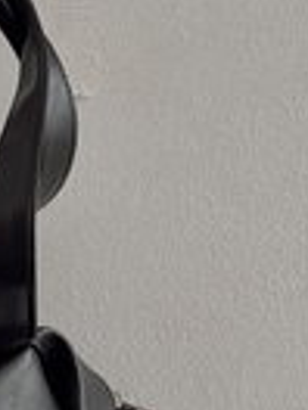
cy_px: 328
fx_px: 1246
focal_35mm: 105
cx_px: -215
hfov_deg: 13.0
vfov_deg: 18.5
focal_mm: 5.1
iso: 125
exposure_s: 1/121
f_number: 1.6
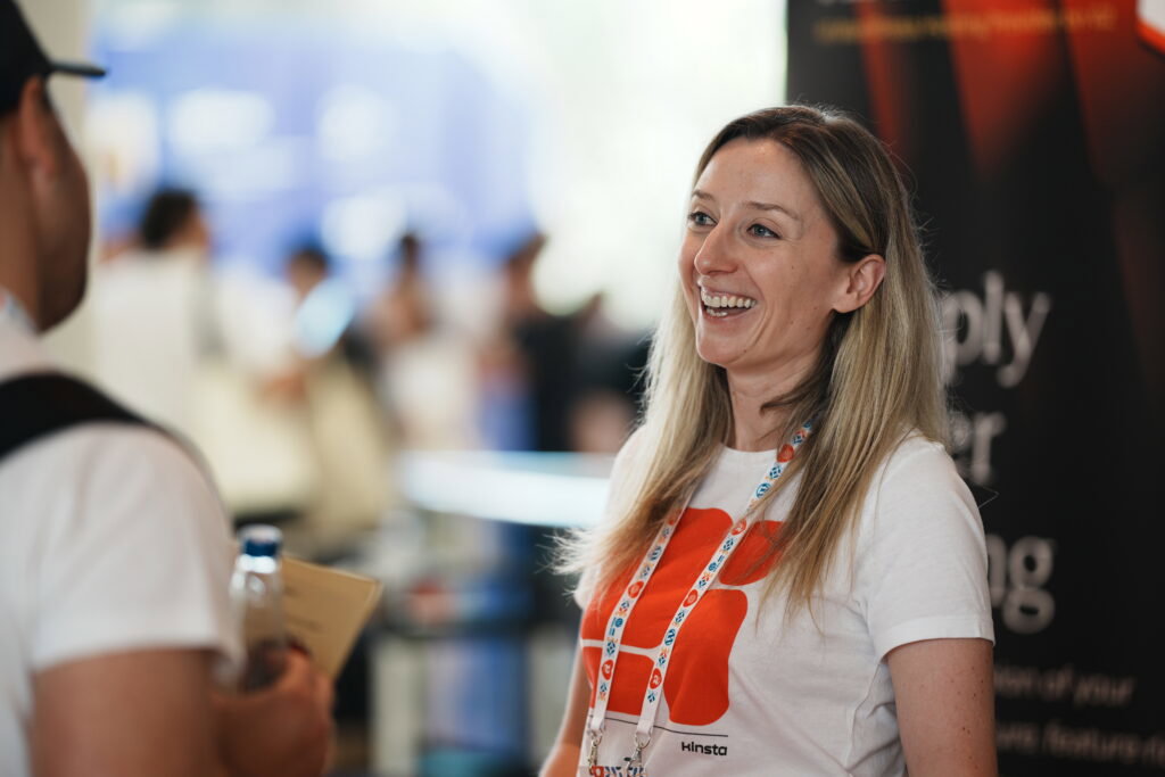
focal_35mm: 135
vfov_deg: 10.2
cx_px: 582
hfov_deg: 15.2
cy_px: 388
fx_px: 4369
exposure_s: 1/250
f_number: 1.8
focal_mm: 135
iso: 160
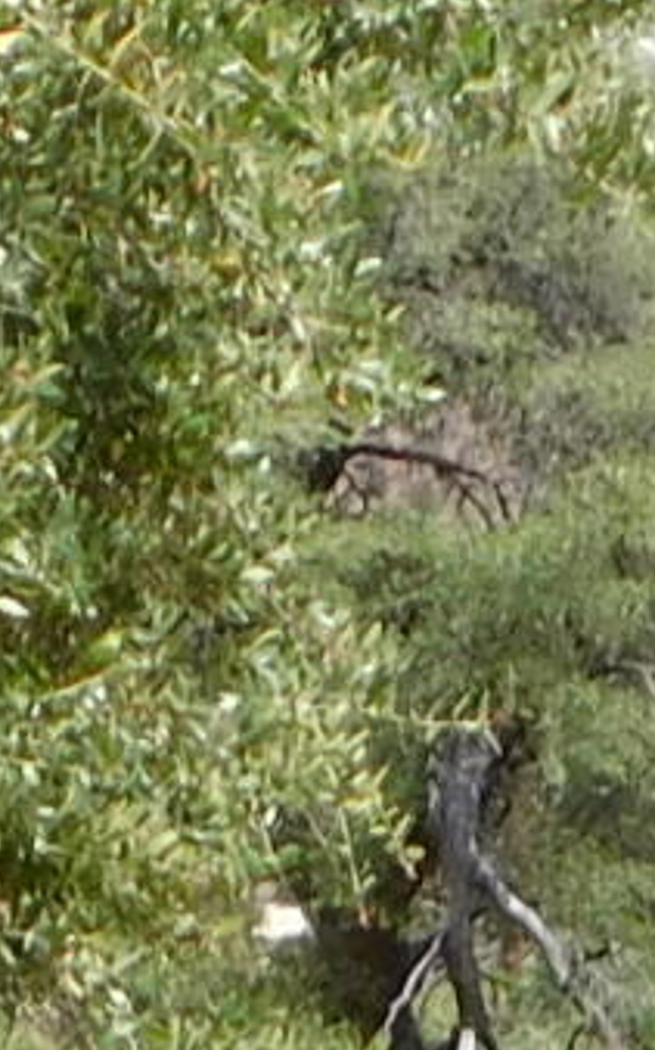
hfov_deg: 4.7
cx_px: 161
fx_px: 8061
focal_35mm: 282
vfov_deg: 6.8
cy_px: 3010
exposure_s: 1/800
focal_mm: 5.3
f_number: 3.2
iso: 125
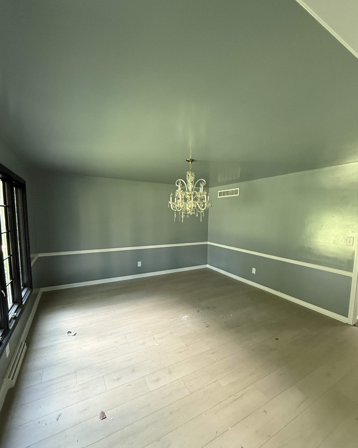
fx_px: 199
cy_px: 237
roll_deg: -0.6
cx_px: 181
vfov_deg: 96.7
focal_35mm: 15
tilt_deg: -5.6
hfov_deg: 84.0
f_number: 2.2
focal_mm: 2.22
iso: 320
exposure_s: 1/60
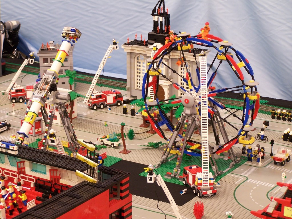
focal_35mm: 94
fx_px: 793
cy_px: 110
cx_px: 146
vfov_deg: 15.7
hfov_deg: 20.9
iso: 80
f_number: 3.2
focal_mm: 15.6
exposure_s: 1/2
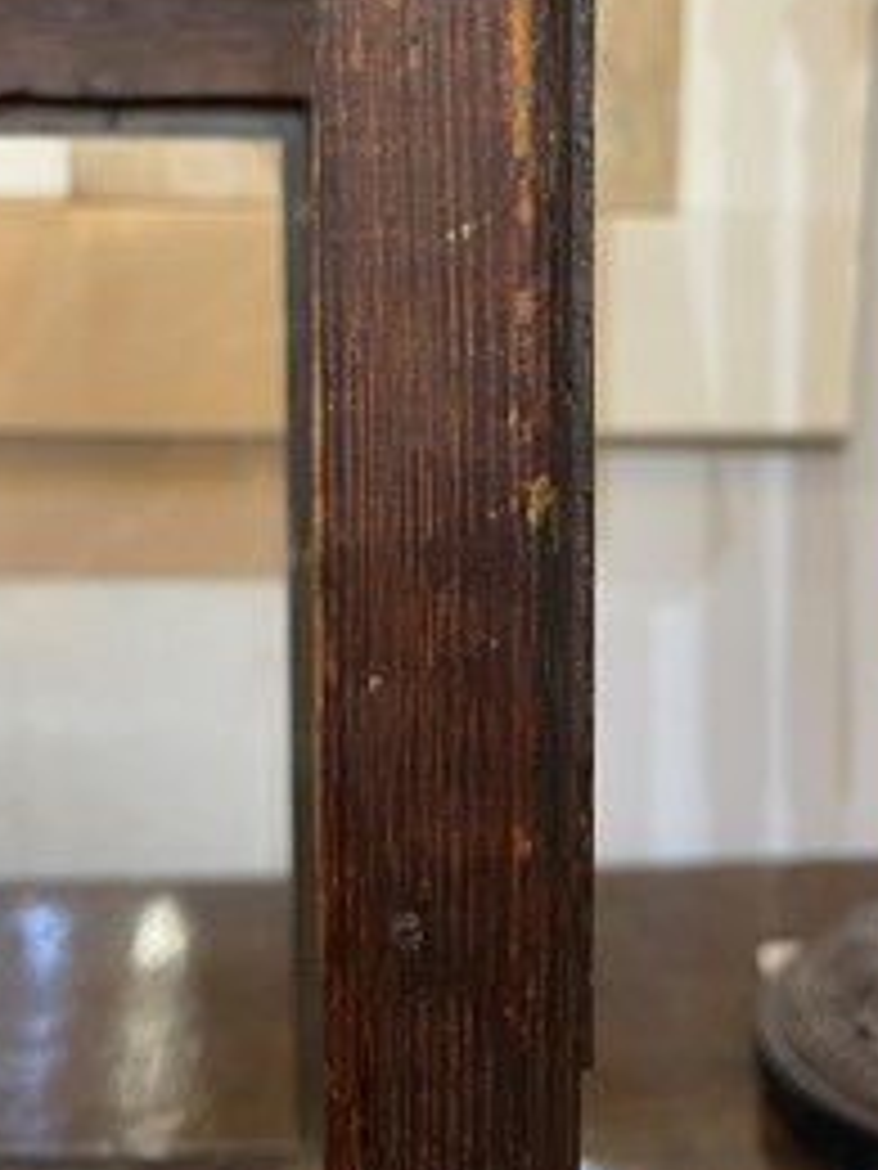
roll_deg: -1.3
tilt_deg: -5.5
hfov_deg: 35.8
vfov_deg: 45.6
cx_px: 531
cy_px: 338
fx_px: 1353
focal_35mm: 40
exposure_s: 1/50
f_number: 1.6
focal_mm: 5.1
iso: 200
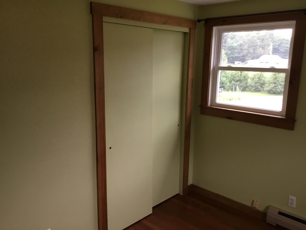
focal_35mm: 31
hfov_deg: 58.4
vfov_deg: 45.4
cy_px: 115
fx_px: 274
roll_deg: -1.1
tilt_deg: -13.4
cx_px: 153
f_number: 2.4
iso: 50
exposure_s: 1/30
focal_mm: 3.3
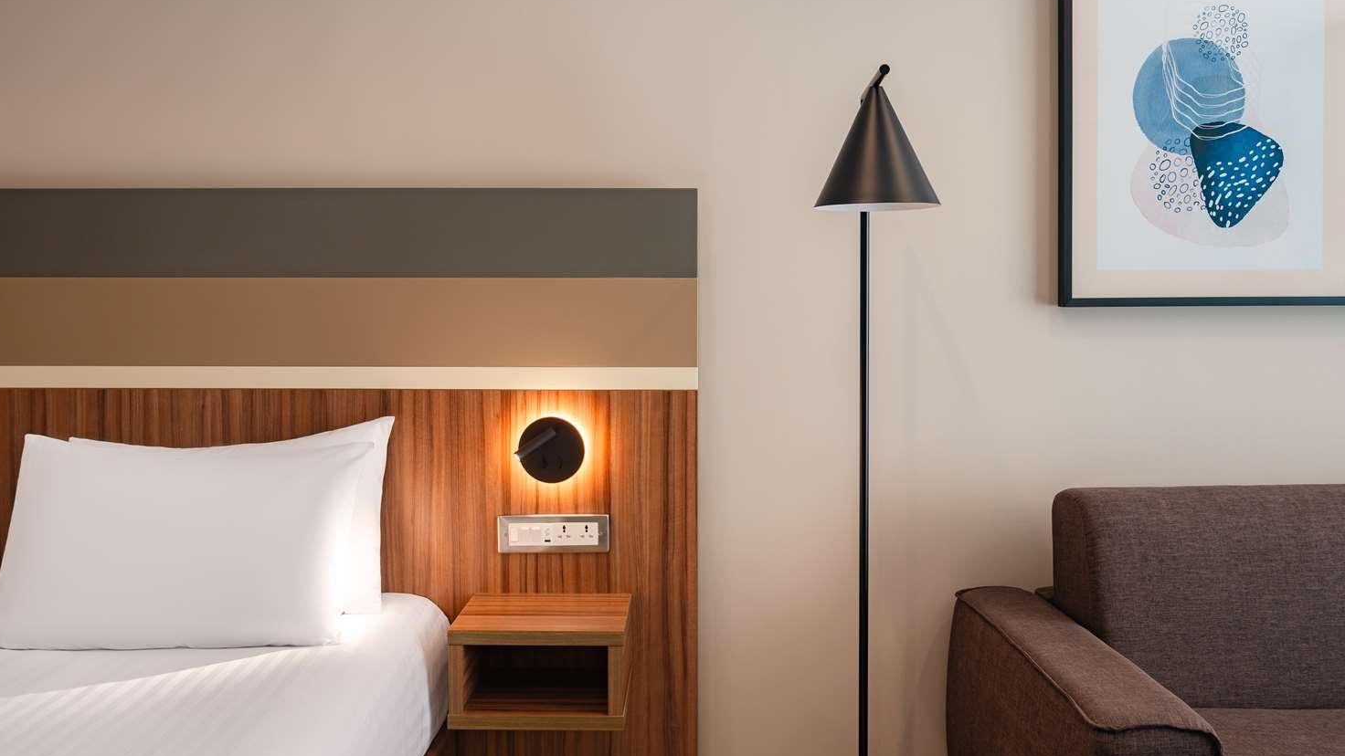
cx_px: 671
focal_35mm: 33
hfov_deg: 60.2
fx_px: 1160
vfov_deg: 36.1
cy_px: 340
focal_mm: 30.5
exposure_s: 1/40
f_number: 4
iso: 125
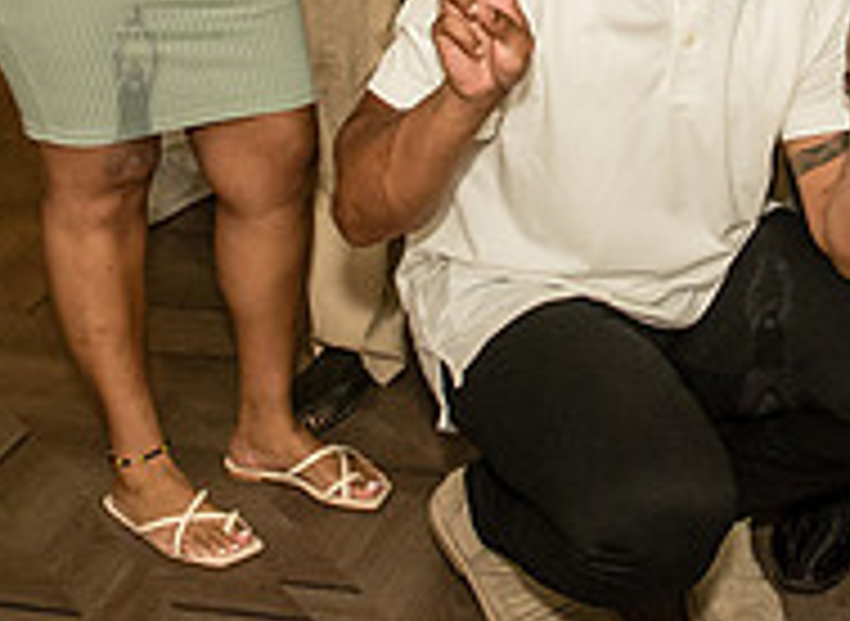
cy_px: -229
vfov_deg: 16.0
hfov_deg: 22.8
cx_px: 707
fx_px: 2067
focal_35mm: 85
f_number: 3.5
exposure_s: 1/160
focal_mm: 24
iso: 1600
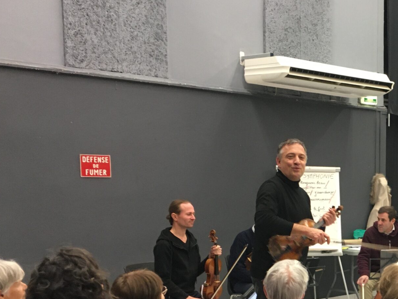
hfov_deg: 29.4
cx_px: 404
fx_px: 701
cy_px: 277
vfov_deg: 23.3
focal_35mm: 61
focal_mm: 4.15
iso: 160
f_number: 2.2
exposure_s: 1/33
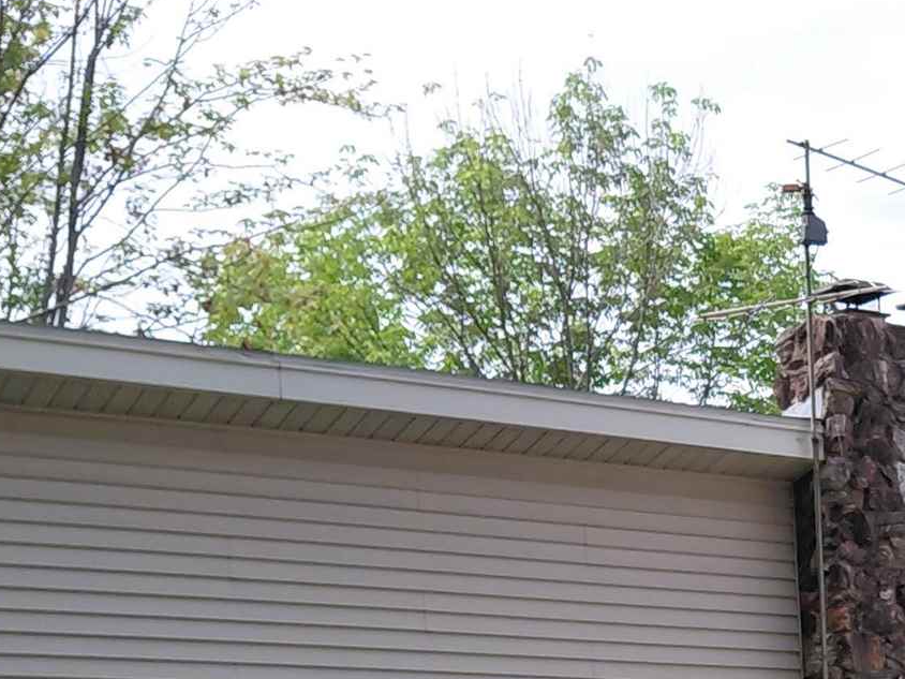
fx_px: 2379
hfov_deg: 20.6
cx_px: 982
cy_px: 1014
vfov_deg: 15.1
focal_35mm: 91
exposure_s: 1/1182
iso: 50
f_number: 1.8
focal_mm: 4.69
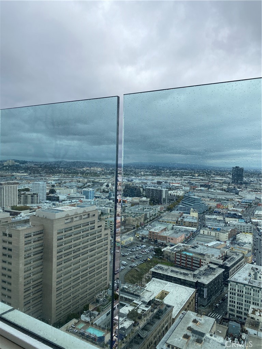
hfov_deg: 53.1
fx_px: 262
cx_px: 131
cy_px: 174
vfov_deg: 67.3
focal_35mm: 26
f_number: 1.8
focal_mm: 4.25
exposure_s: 1/4444
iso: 32
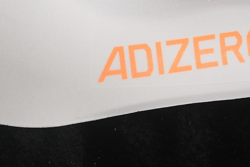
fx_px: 715
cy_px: 60
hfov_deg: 19.8
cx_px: 126
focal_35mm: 103
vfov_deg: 13.3
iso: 160
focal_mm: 50
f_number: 7.1
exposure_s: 1/80
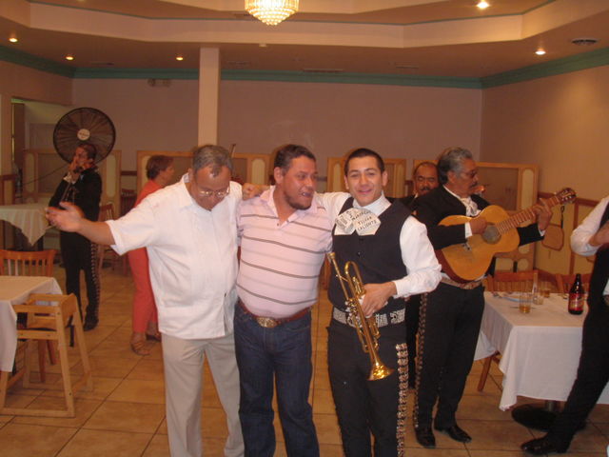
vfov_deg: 37.7
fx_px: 669
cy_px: 228
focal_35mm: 38
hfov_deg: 49.0
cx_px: 304
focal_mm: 6.7
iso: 160
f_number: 3.5
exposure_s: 1/30
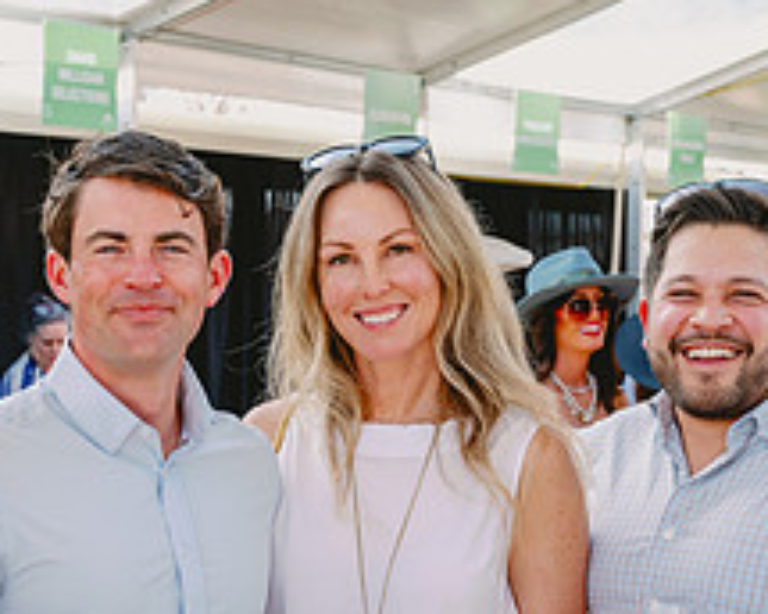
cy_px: 430
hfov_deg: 14.0
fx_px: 3114
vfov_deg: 11.3
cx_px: 211
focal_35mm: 137
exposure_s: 1/200
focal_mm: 54
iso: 400
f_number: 7.1
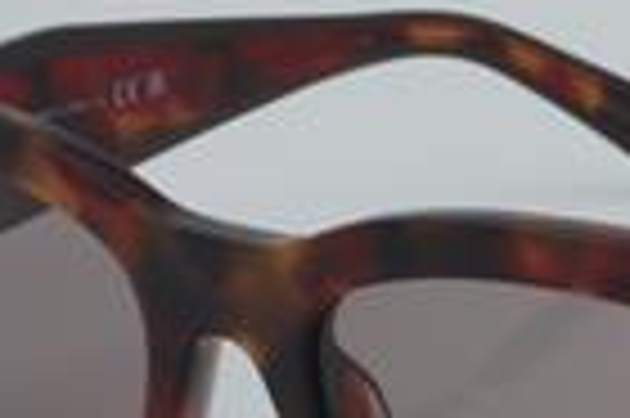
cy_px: 369
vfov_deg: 6.4
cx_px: 644
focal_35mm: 214
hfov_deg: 9.6
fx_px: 3741
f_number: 32
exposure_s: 1/4
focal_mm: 50
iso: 100
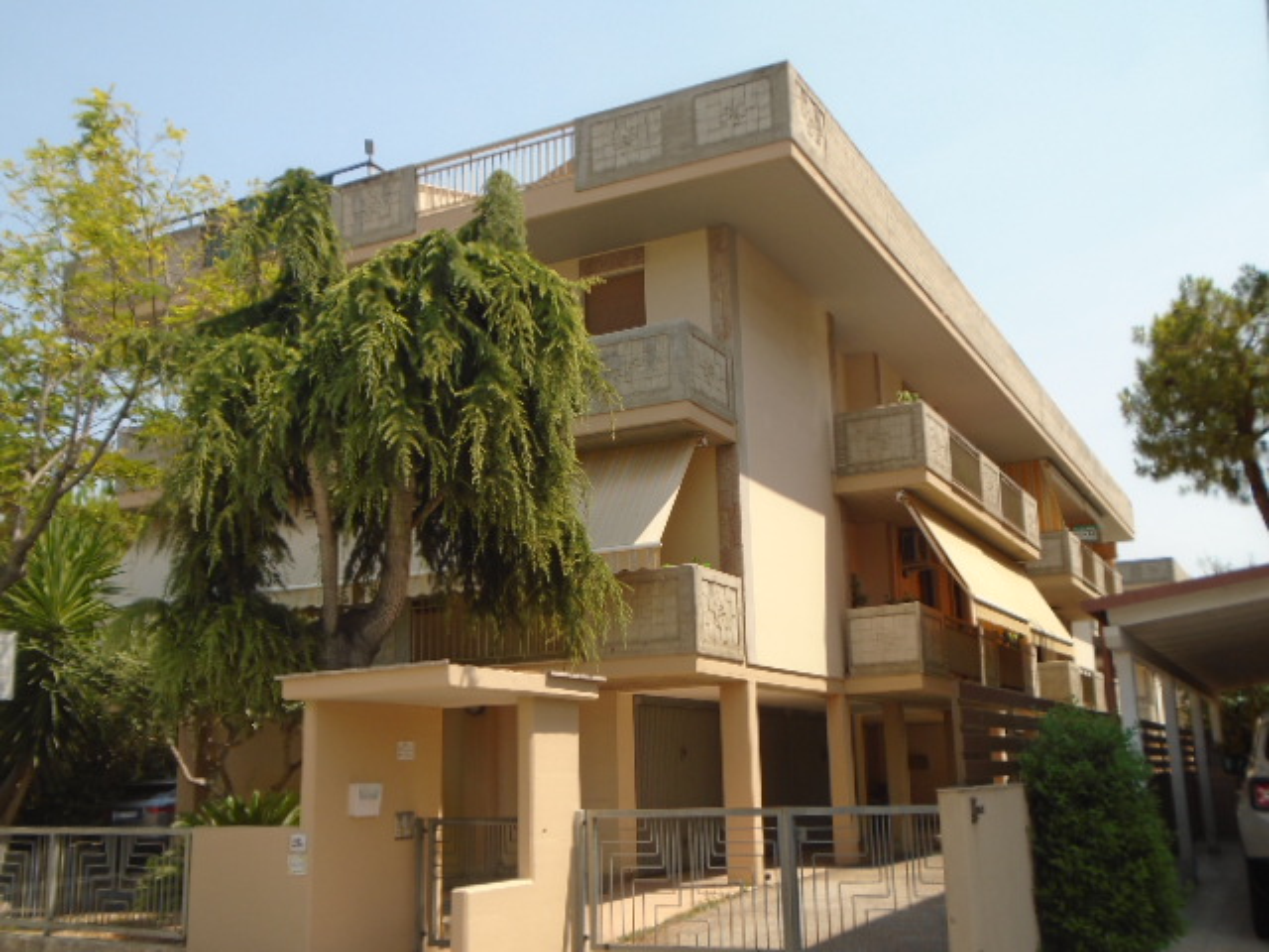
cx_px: 634
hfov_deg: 51.4
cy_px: 476
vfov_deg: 39.7
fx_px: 1320
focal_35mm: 36
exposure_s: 1/640
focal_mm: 6.4
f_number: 3.8
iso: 100
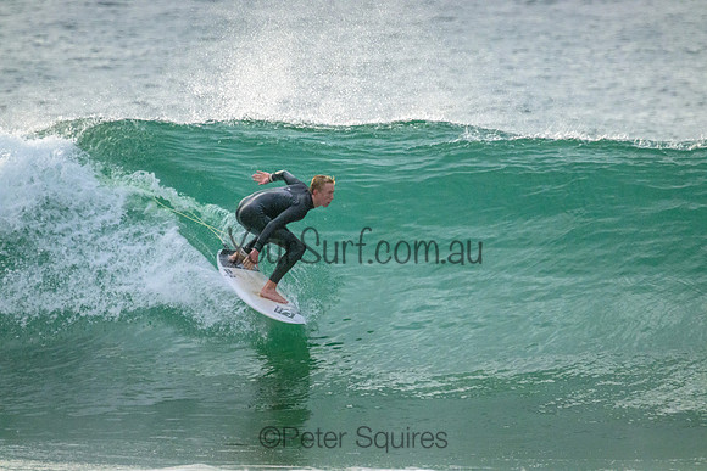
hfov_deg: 2.6
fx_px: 15714
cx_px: 354
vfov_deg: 1.7
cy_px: 236
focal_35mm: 800
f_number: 11
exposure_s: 1/2000
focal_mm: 800
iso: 9000
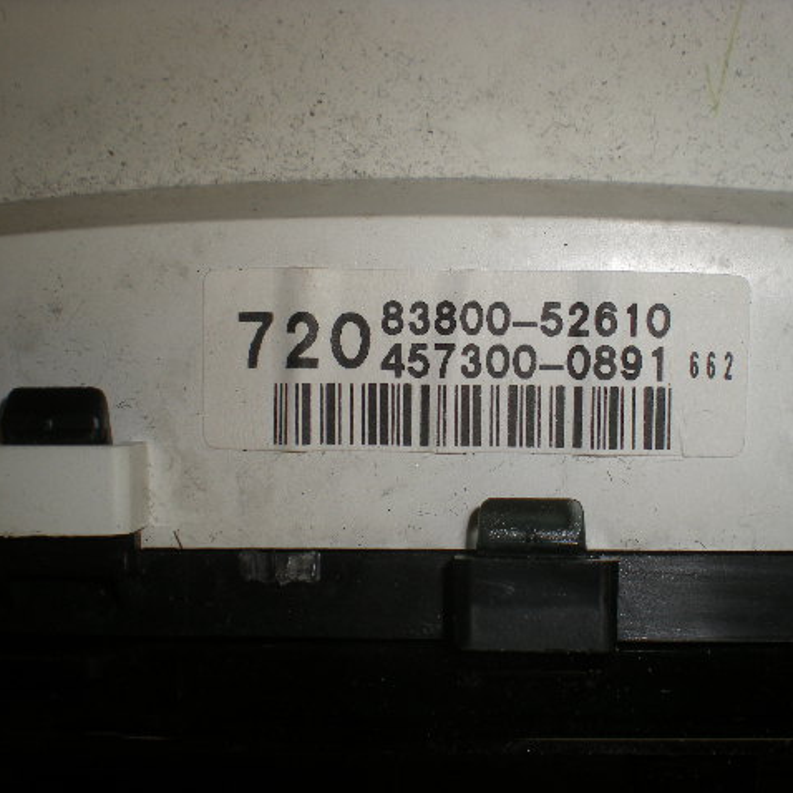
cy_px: 396
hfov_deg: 37.5
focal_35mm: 45
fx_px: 1166
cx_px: 461
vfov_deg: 37.6
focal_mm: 6.3
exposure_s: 1/60
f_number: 4.6
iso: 64
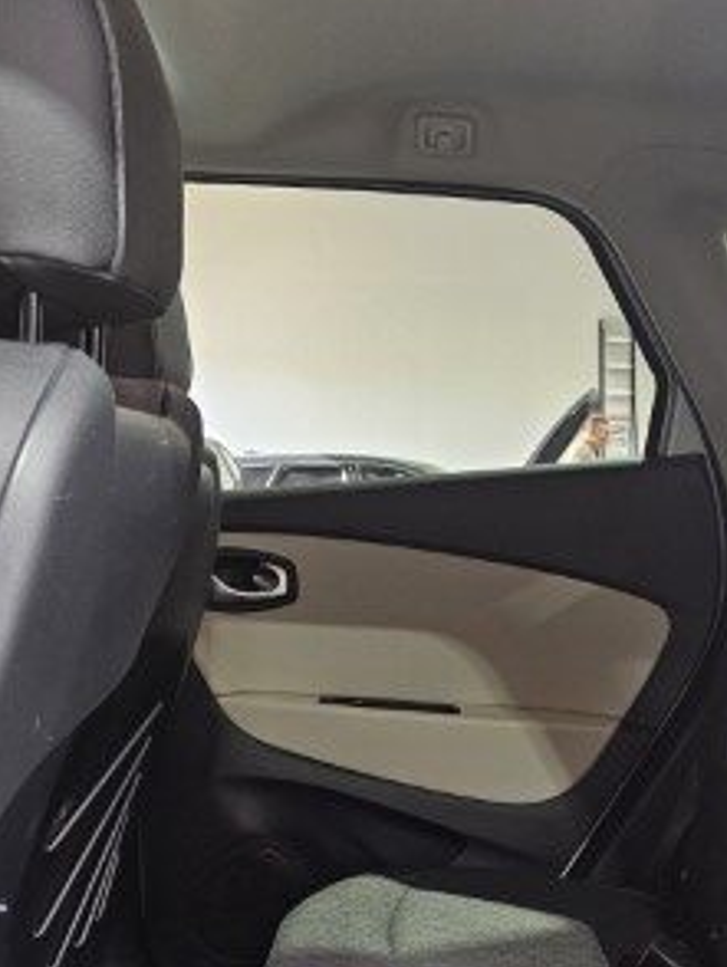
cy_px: 970
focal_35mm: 50
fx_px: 1398
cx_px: 651
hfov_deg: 28.1
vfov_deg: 34.6
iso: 640
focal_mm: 6.3
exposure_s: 1/142
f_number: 1.7
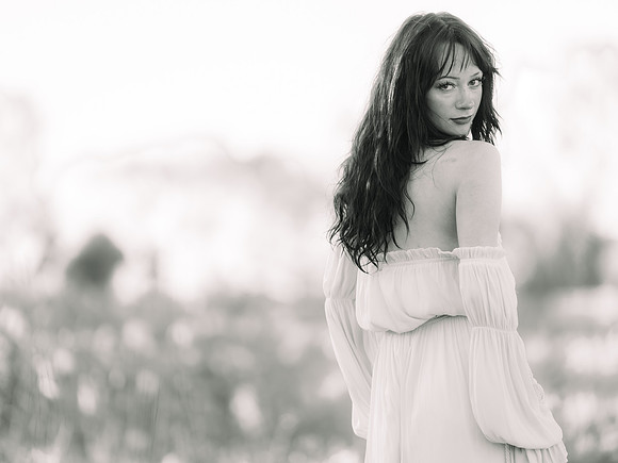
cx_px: 309
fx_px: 3864
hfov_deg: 9.1
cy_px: 232
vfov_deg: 6.9
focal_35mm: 216
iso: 160
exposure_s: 1/200
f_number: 2.8
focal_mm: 200
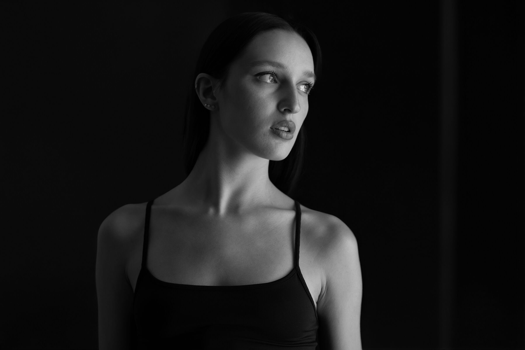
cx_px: 262
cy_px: 175
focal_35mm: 80
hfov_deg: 25.4
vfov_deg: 17.1
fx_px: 1167
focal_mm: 80
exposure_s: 1/125
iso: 80
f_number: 2.8
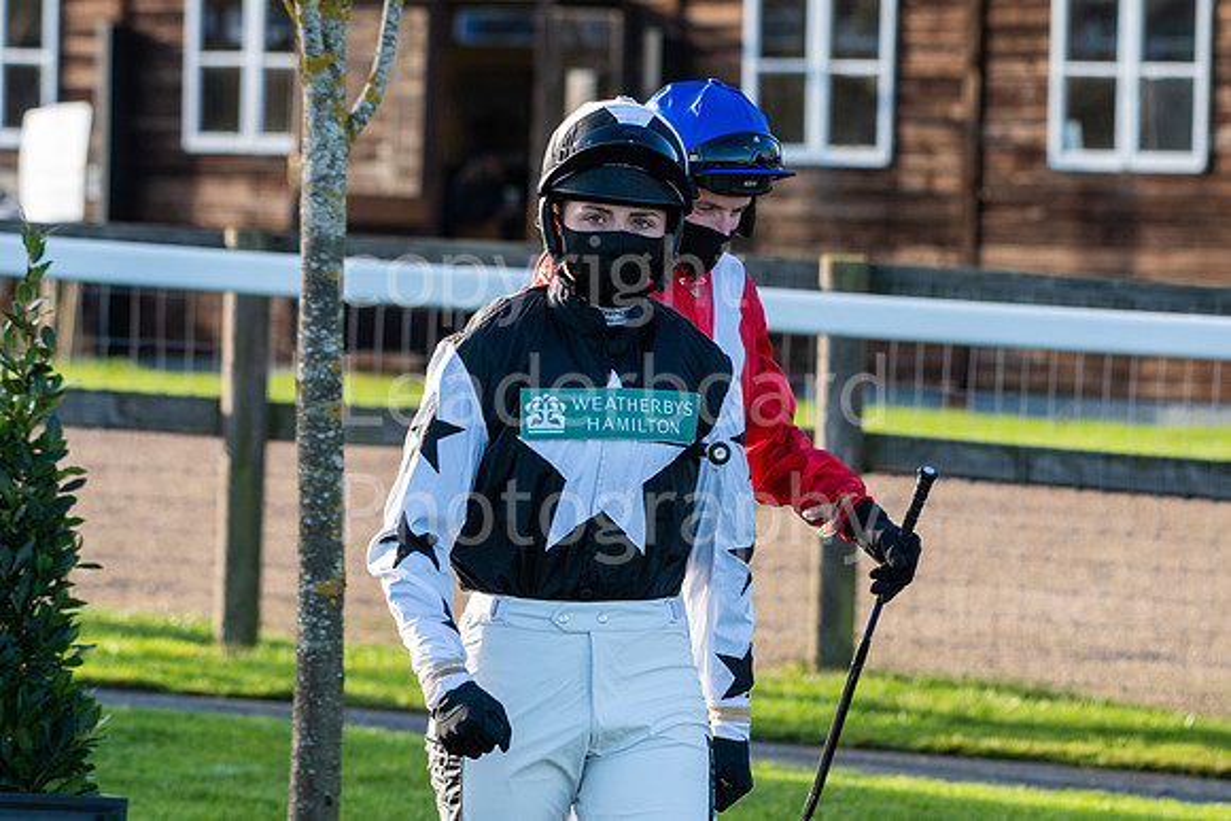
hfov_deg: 6.2
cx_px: 616
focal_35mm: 330
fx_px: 11286
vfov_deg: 4.2
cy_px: 410
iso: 800
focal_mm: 220
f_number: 6.3
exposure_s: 1/500
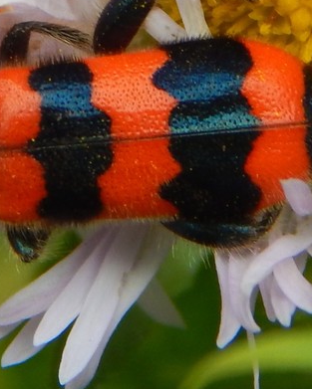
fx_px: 2804
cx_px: 99
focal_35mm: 243
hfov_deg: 6.4
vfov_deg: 7.9
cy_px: 89
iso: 125
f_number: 4.6
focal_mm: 20.5
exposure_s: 1/80
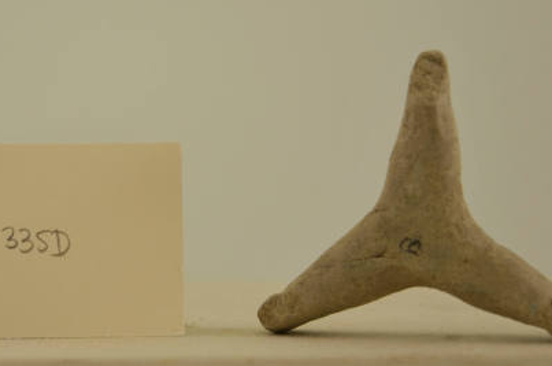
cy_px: 142
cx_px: 167
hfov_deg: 15.0
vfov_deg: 10.0
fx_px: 2097
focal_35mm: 137
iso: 200
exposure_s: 1/60
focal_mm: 46
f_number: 5
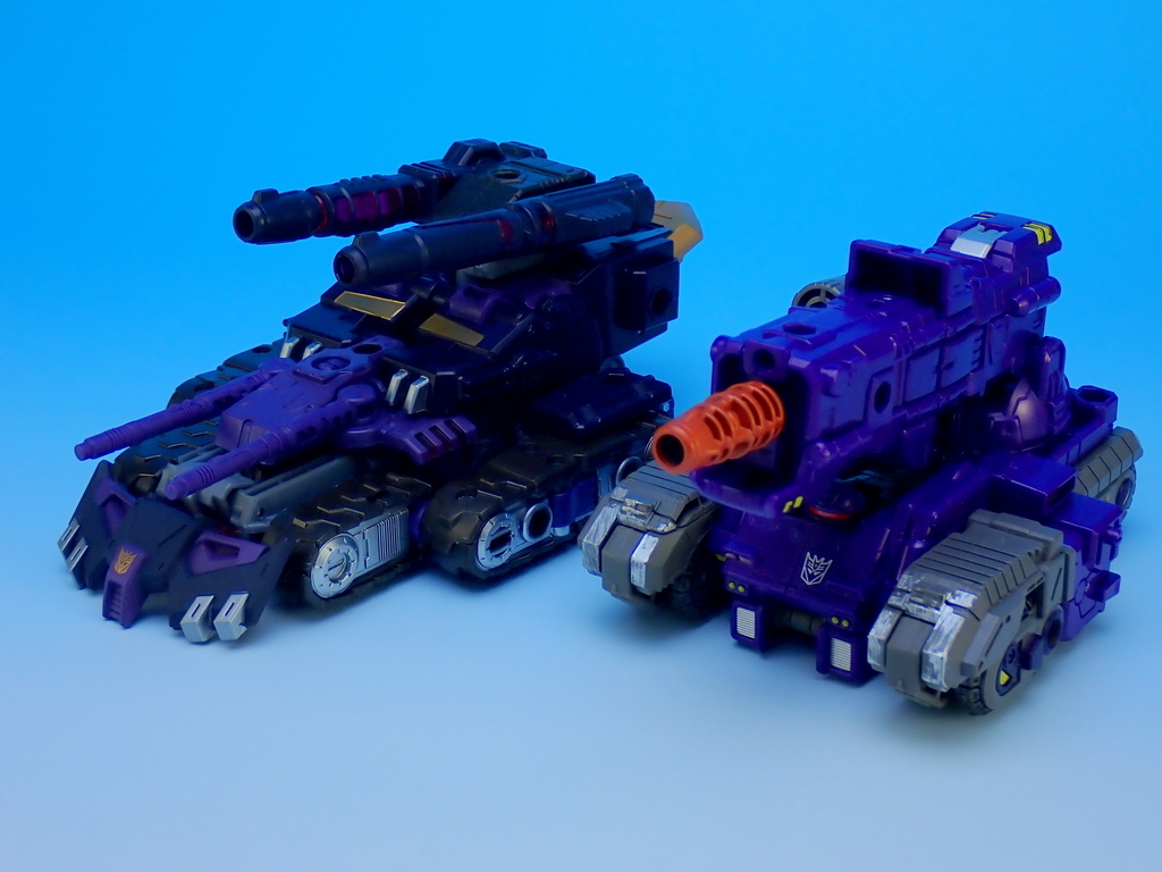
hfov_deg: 29.0
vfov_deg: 21.9
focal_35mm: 67
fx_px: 2249
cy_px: 436
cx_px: 581
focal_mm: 11.88
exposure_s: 1/30
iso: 100
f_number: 3.8
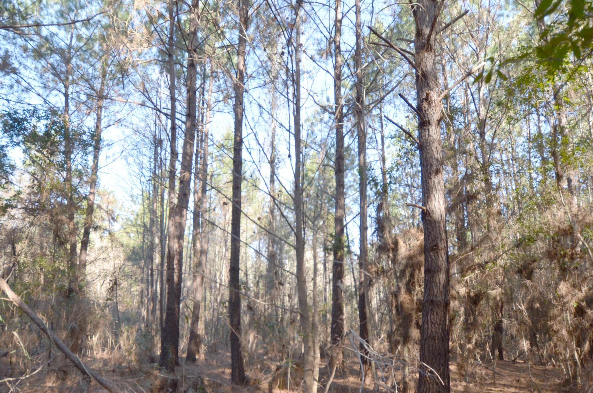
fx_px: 362
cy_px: 257
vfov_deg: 56.0
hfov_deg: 78.6
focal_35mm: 22
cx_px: 278
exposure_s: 1/125
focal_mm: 10
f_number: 5.6
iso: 280
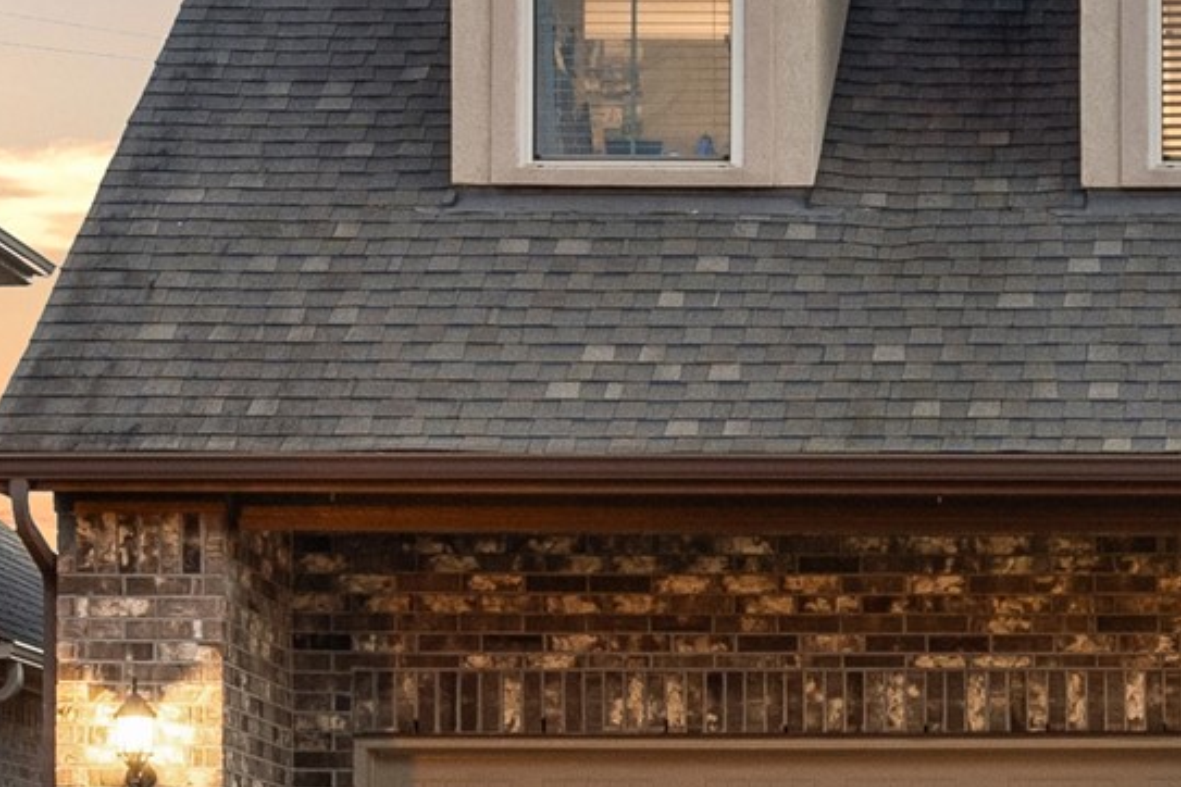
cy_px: 661
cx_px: 1442
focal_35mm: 156
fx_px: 5117
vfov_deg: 8.8
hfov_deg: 12.8
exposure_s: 1/1.67
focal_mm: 26
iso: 320
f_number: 9
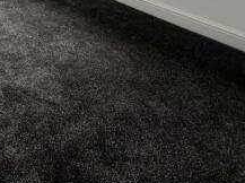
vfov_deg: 32.4
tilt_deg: -19.7
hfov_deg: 47.2
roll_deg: -2.6
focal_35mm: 35
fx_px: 247
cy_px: -45
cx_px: 23
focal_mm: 1.57
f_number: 1.8
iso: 80
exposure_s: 1/99
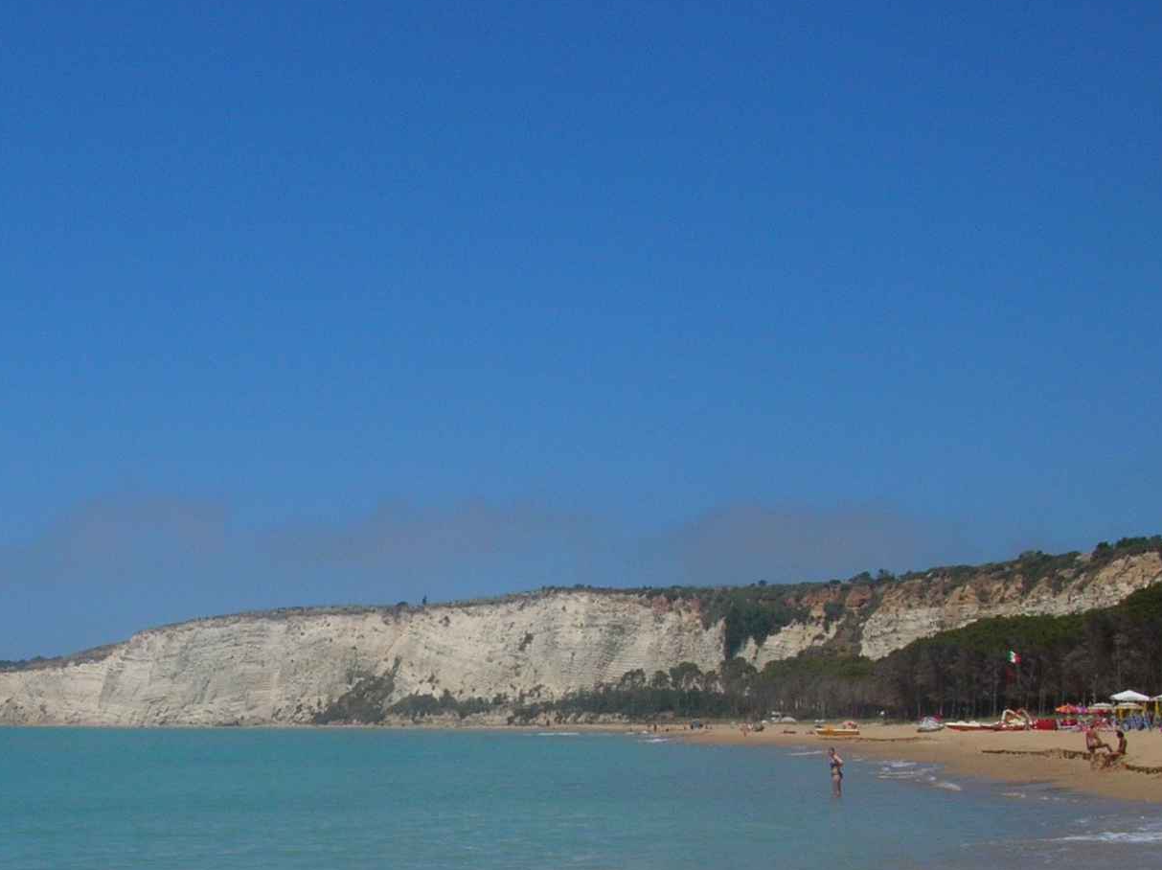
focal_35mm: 66
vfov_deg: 21.8
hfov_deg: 28.9
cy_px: 744
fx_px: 2214
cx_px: 262
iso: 50
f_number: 5.6
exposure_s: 1/795
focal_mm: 5.8
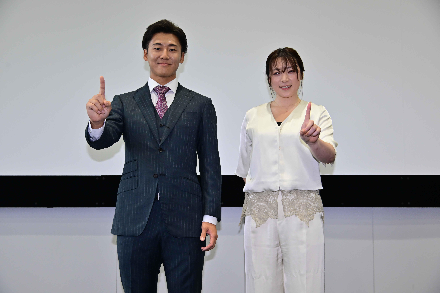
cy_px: 146
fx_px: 526
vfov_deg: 31.2
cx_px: 220
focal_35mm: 43
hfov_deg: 45.4
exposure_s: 1/160
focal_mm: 43
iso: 1600
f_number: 6.3
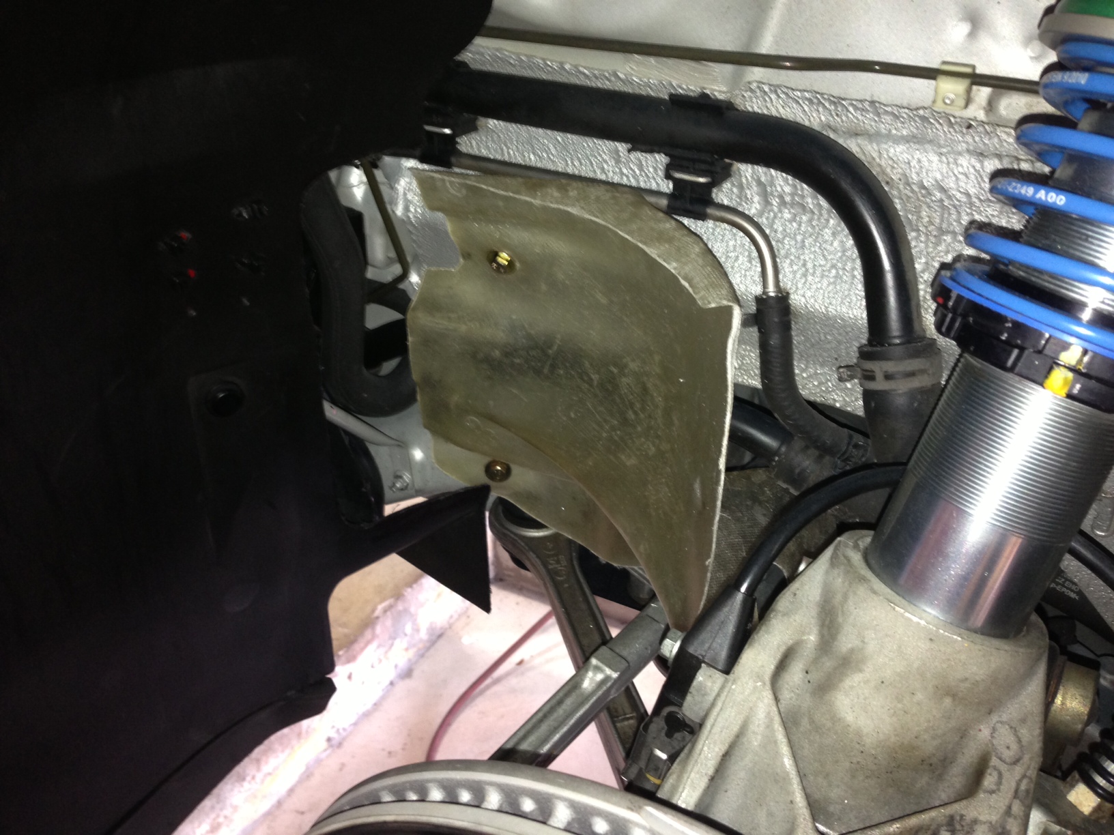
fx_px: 1062
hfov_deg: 55.4
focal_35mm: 33
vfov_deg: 42.9
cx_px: 557
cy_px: 418
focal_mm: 4.13
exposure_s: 1/16
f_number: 2.4
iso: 125
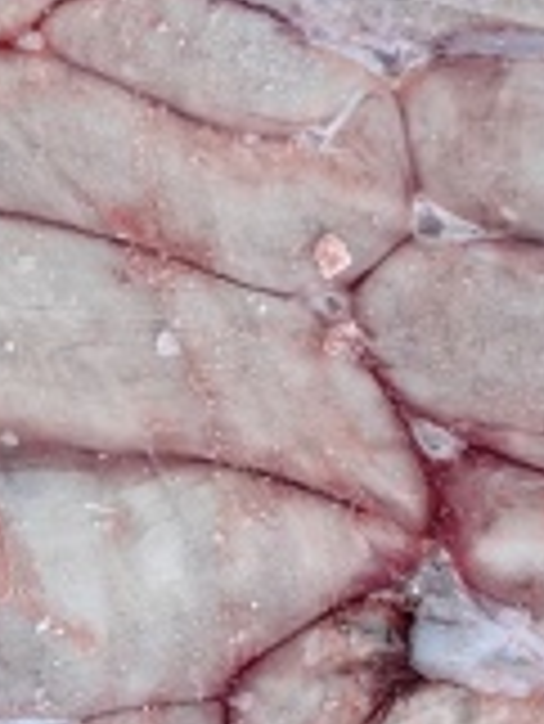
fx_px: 3746
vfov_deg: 11.0
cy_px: 515
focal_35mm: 179
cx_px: -575
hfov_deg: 7.9
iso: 160
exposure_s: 1/100
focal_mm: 5.75
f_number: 2
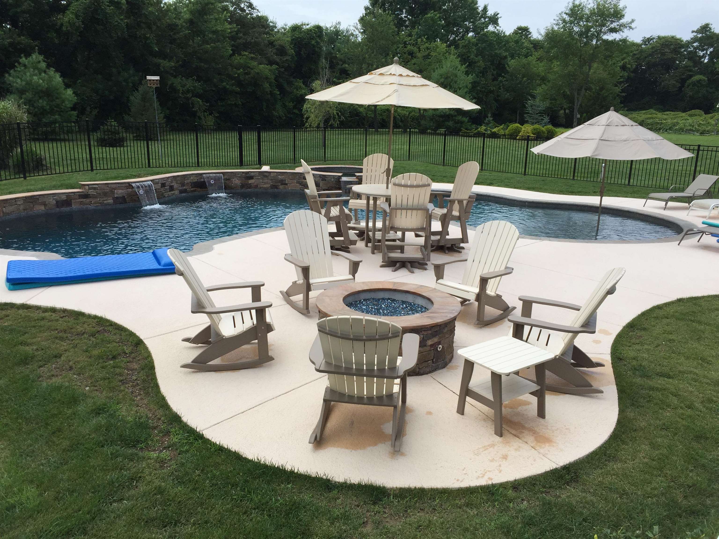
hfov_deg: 61.7
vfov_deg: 48.2
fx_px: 602
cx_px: 360
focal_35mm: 29
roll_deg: -1.1
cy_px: 270
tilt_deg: -14.9
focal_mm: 4.15
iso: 32
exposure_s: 1/2639
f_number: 2.2
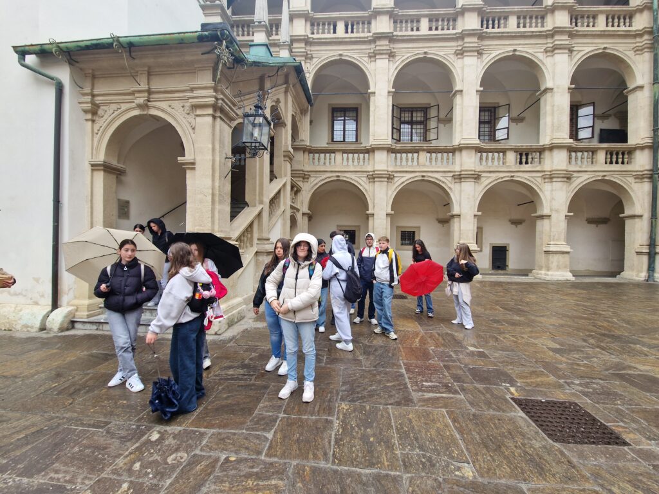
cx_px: 330
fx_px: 247
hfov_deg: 106.2
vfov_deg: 89.9
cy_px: 247
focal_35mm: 13
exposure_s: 1/124
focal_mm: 2.2
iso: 50
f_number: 2.2
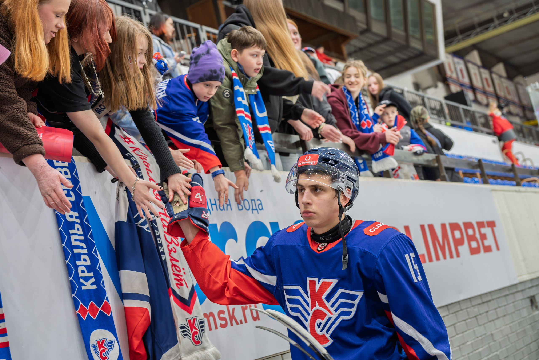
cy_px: 180
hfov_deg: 37.5
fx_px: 794
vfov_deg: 25.5
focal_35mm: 53
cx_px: 270
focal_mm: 53
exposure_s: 1/200
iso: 2500
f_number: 4
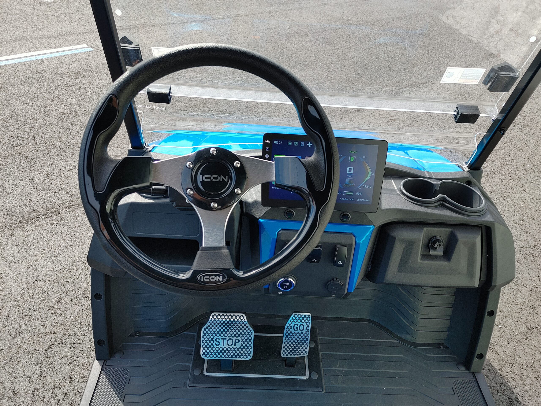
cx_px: 270
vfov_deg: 53.1
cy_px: 203
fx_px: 406
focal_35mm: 26
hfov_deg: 67.3
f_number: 1.8
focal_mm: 4.81
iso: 50
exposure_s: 1/463
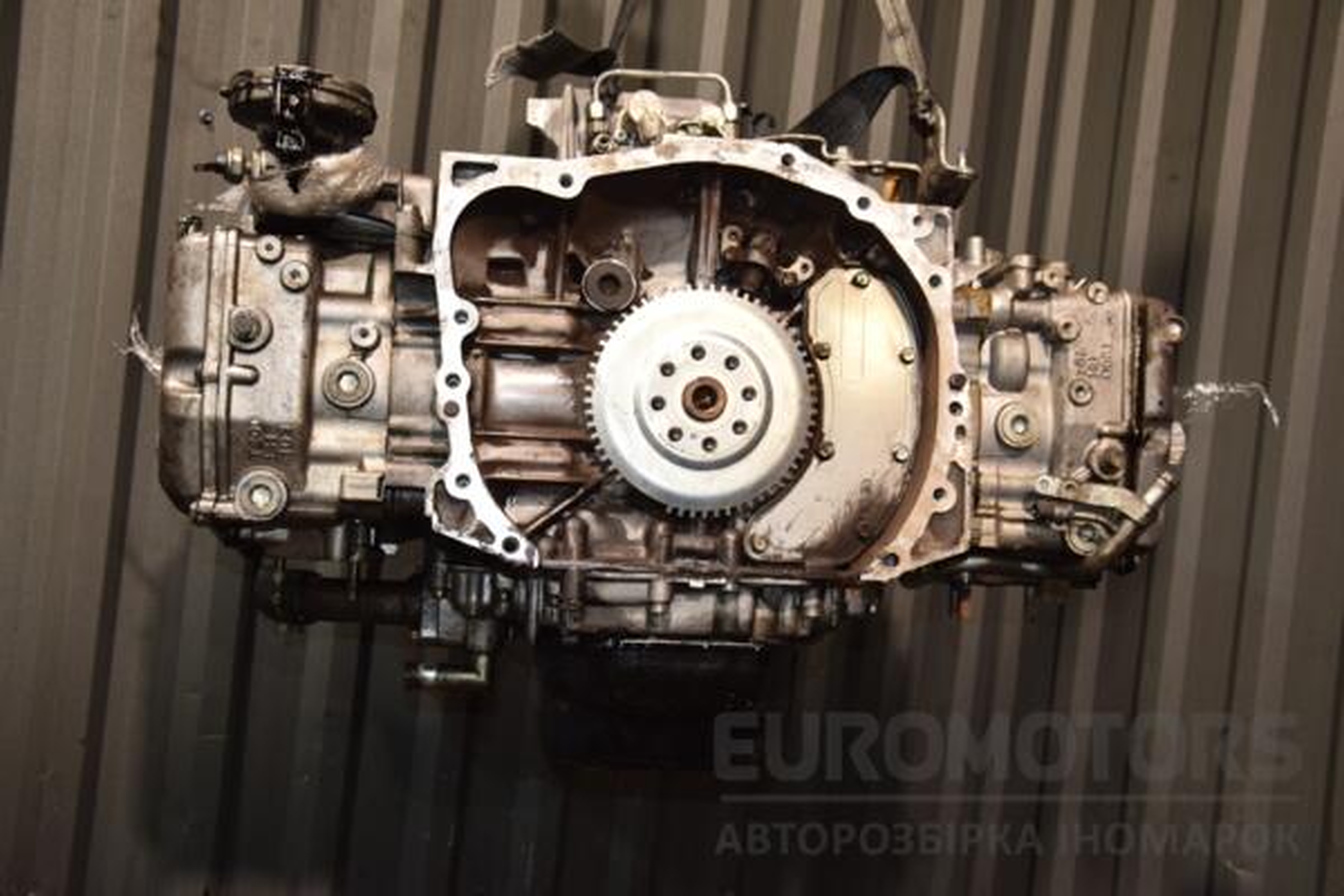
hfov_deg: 49.6
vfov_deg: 34.2
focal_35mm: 39
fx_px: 1456
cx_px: 672
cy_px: 448
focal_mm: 26
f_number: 5
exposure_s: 1/60
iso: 800
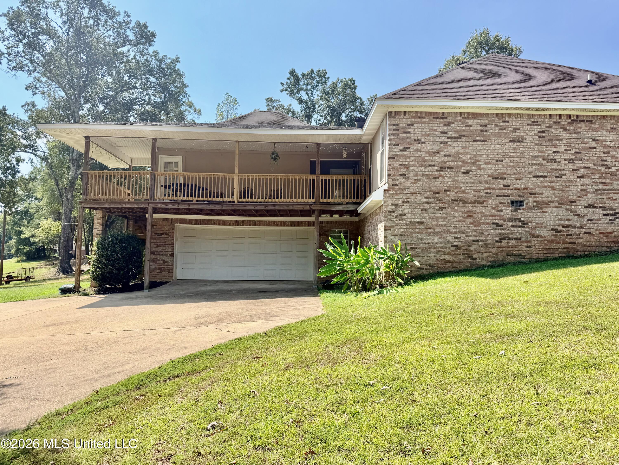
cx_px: 310
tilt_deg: +3.8
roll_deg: -1.0
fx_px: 429
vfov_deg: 56.8
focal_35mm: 24
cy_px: 232
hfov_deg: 71.6
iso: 80
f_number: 1.78
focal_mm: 6.76
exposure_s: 1/3021
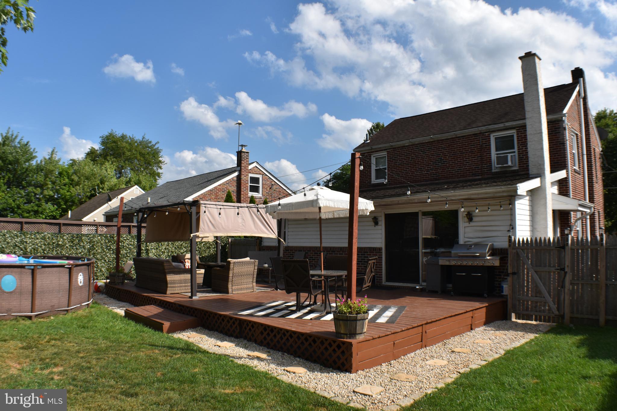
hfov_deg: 57.2
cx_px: 308
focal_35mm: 33
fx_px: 565
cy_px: 206
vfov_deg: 40.0
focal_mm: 22
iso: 200
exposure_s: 1/400
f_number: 10
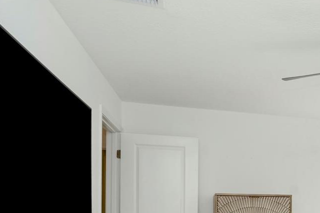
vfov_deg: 30.6
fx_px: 355
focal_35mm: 40
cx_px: 334
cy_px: 222
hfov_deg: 40.9
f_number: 6.7
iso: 250
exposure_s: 1/90
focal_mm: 16
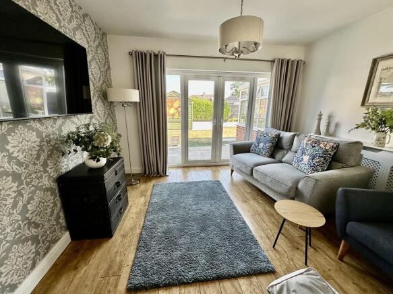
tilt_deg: -14.3
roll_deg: -0.3
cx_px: 196
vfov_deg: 85.7
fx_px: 159
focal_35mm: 14
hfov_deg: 102.1
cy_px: 147
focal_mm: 2.22
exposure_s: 1/99
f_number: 2.2
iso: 40
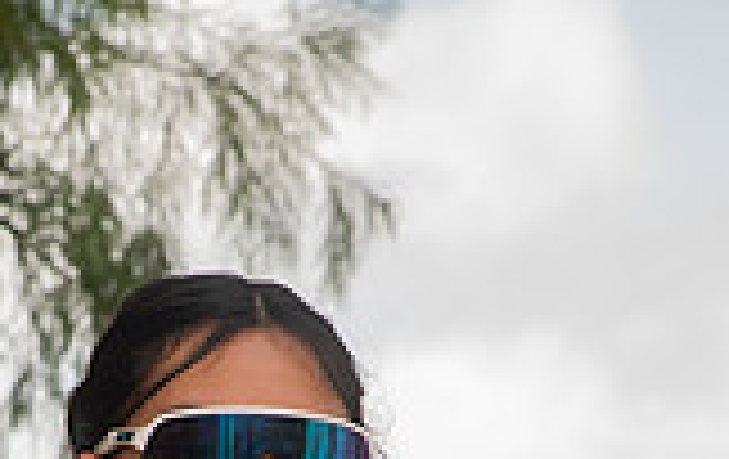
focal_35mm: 175
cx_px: 261
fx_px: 3484
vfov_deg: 7.2
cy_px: 1004
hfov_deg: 11.9
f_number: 6.3
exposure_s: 1/320
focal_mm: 62
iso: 200
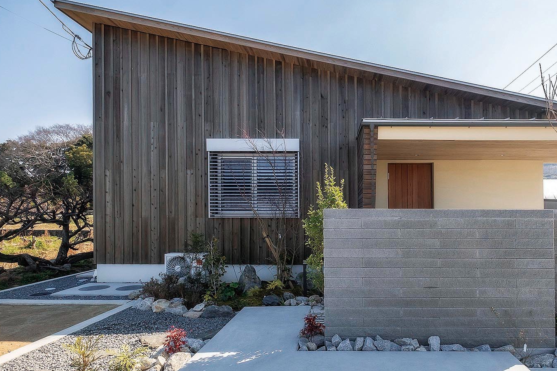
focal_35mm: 22
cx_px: 337
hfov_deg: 77.6
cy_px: 204
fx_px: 340
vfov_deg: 57.1
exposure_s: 1/320
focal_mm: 10
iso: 400
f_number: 8
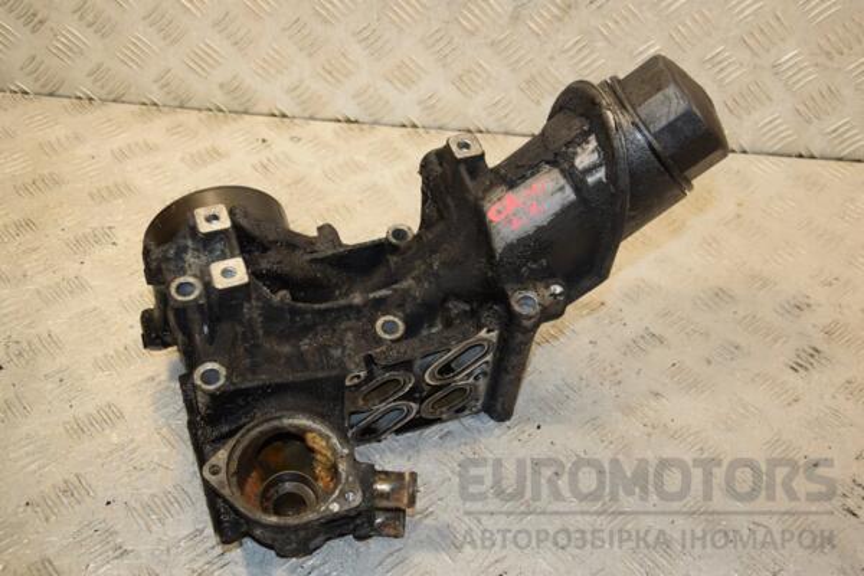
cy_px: 288
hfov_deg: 43.6
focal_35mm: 45
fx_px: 1080
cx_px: 432
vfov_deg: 29.9
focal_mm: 30
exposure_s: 1/200
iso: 800
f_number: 6.3
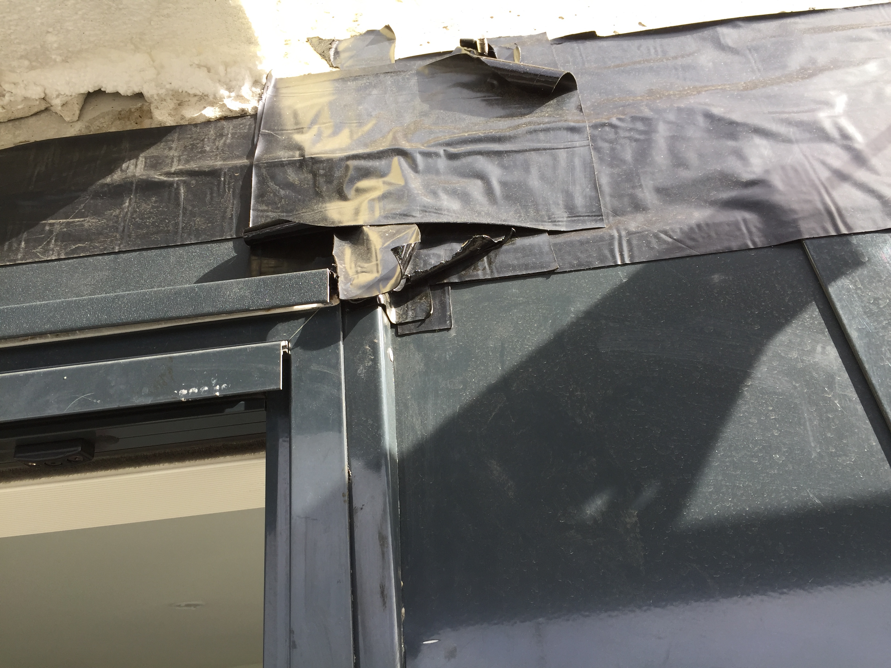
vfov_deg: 48.2
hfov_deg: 61.7
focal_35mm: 29
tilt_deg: +26.4
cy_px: 334
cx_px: 446
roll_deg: +6.1
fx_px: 746
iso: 32
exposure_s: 1/380
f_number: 2.2
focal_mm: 4.15
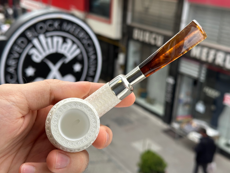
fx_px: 319
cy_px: 86
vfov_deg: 30.3
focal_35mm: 48
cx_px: 115
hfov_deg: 39.7
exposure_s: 1/927
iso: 64
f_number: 1.78
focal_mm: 6.86
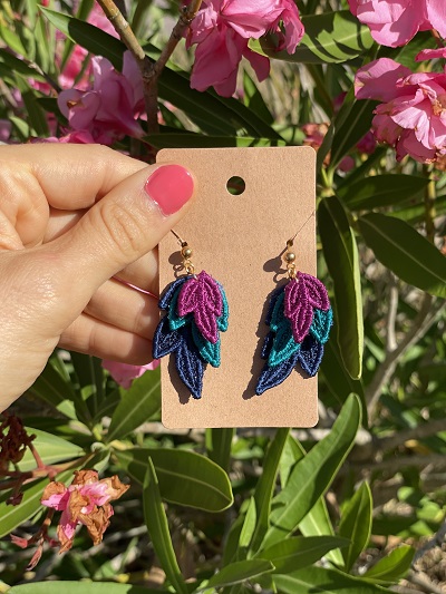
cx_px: 223
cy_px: 297
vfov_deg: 36.8
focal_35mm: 52
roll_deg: +5.9
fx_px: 893
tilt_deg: -28.5
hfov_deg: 28.0
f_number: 2
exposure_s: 1/1916
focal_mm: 6
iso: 32
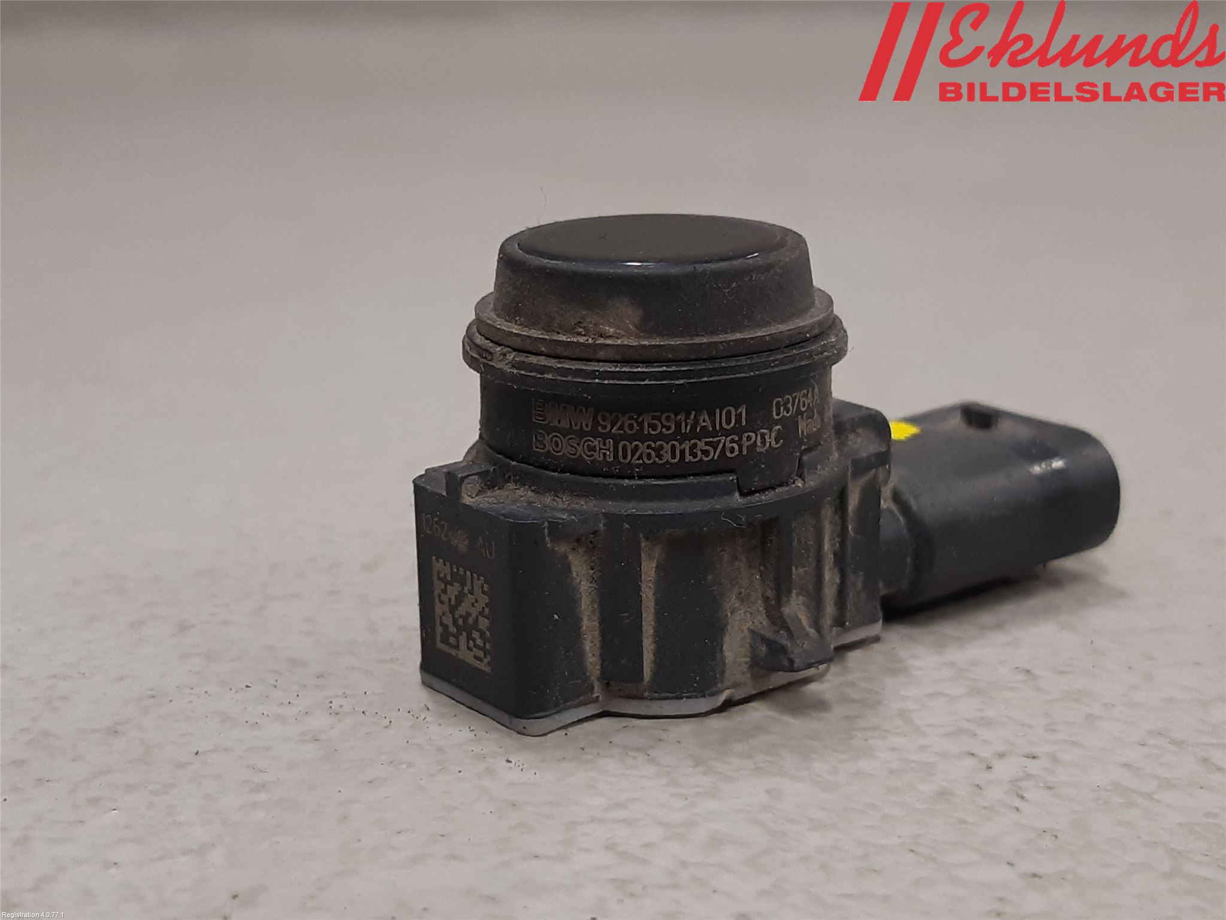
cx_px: 613
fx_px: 921
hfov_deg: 67.3
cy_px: 460
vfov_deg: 53.1
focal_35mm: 26
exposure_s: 1/50
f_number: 1.7
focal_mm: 3.93
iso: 100
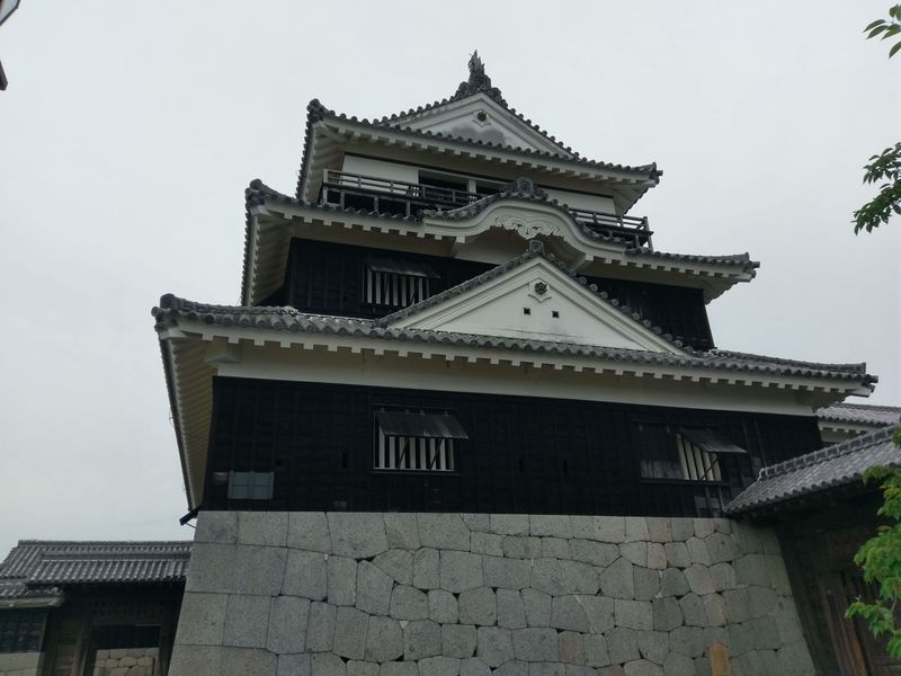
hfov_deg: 67.3
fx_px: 677
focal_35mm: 26
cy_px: 338
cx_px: 450
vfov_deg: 53.1
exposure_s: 1/4571
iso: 125
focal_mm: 4.58
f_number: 1.8
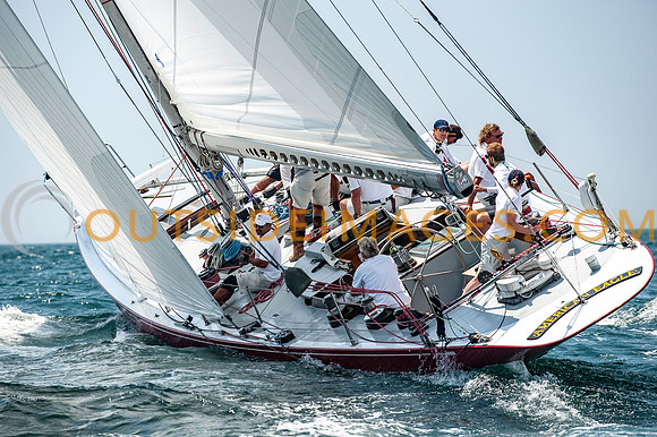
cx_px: 315
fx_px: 3601
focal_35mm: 197
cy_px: 219
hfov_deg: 10.4
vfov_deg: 6.9
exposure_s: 1/3200
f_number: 5
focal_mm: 185
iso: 320
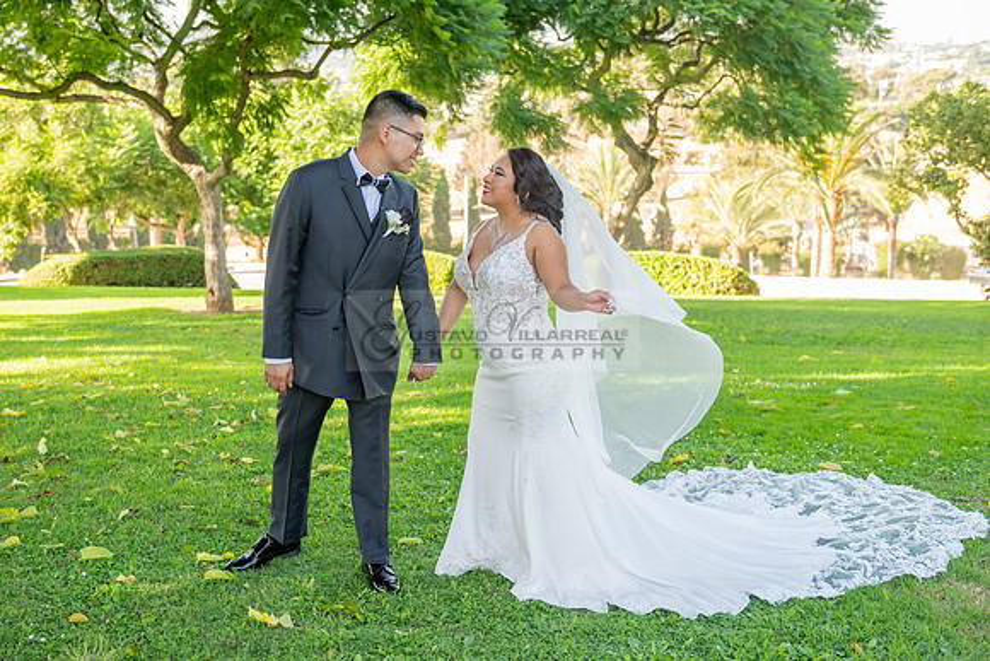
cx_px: 424
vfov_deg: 29.4
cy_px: 353
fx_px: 1257
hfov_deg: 42.9
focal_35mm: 46
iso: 200
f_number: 3.5
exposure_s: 1/200
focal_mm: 40
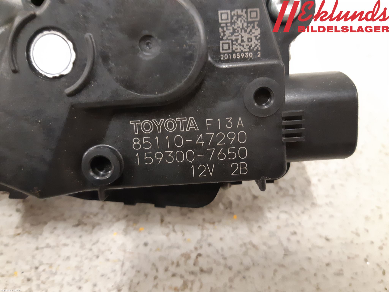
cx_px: 194
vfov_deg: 53.1
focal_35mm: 26
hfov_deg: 67.3
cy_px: 146
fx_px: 292
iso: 320
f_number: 1.7
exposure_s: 1/25
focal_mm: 3.93
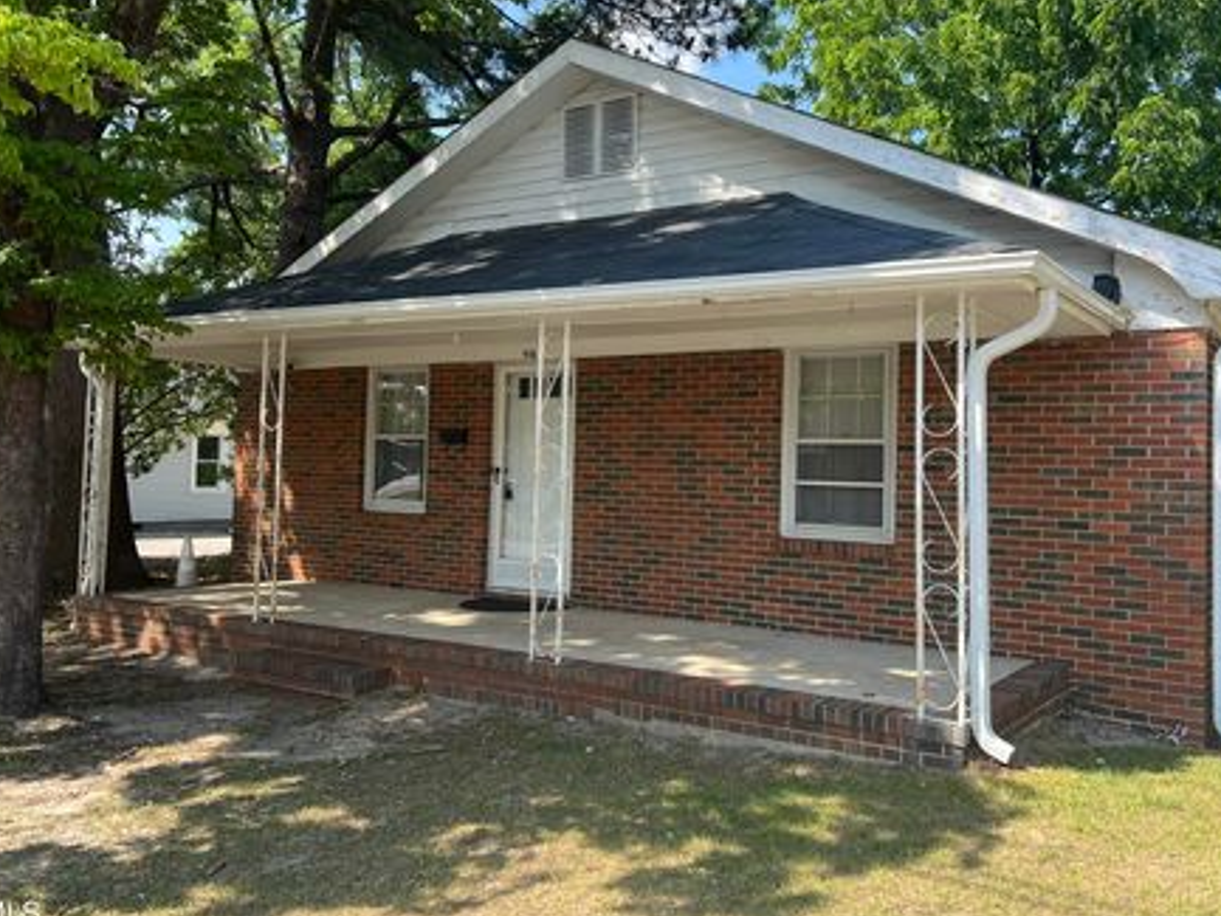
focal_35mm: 30
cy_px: 433
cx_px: 660
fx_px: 1058
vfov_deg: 46.8
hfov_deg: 59.9
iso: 50
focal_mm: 5.7
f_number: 1.5
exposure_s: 1/1089
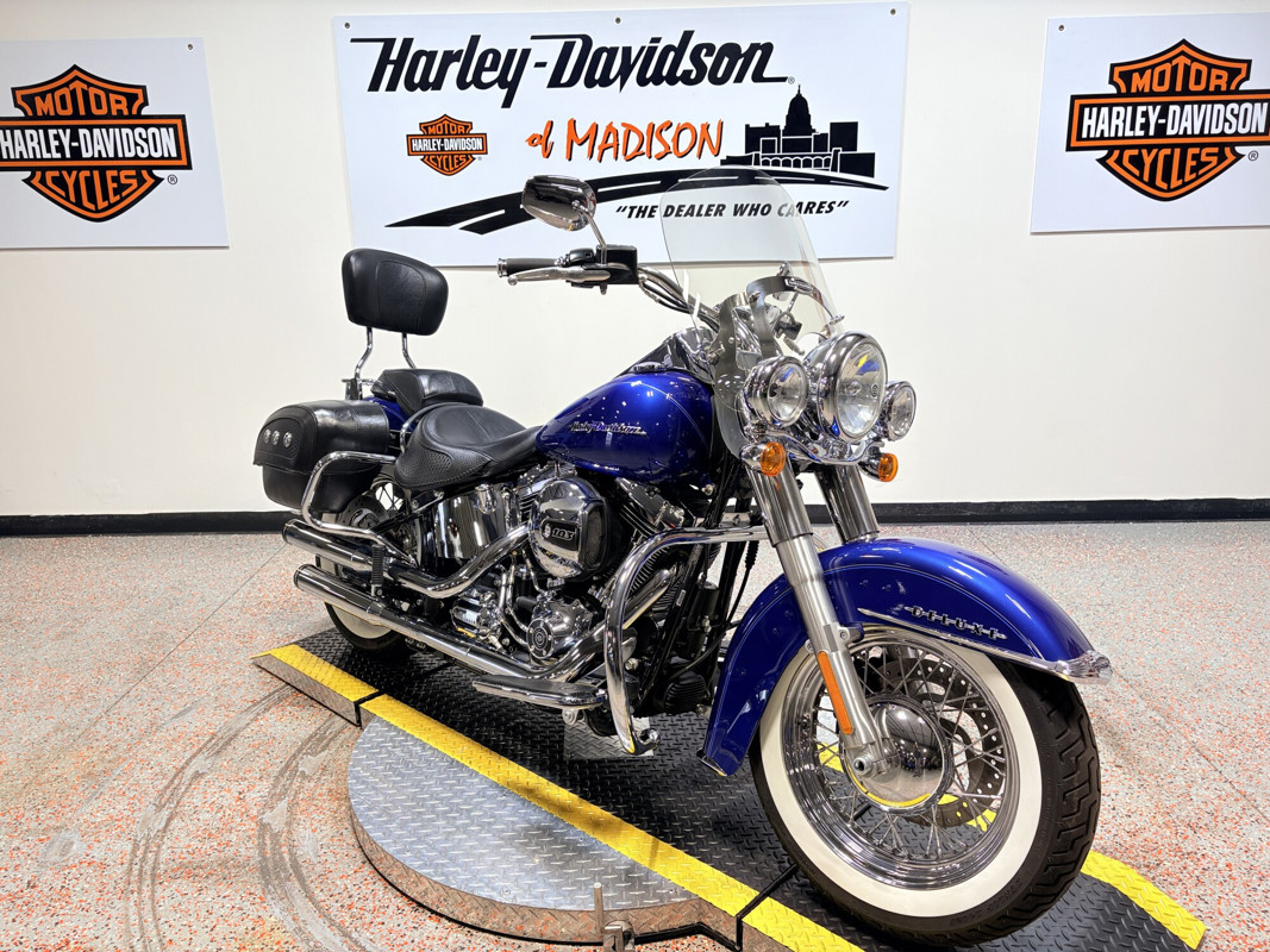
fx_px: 954
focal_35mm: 26
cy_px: 476
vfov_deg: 53.1
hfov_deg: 67.3
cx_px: 635
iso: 40
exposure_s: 1/120
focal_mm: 5.96
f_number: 1.6
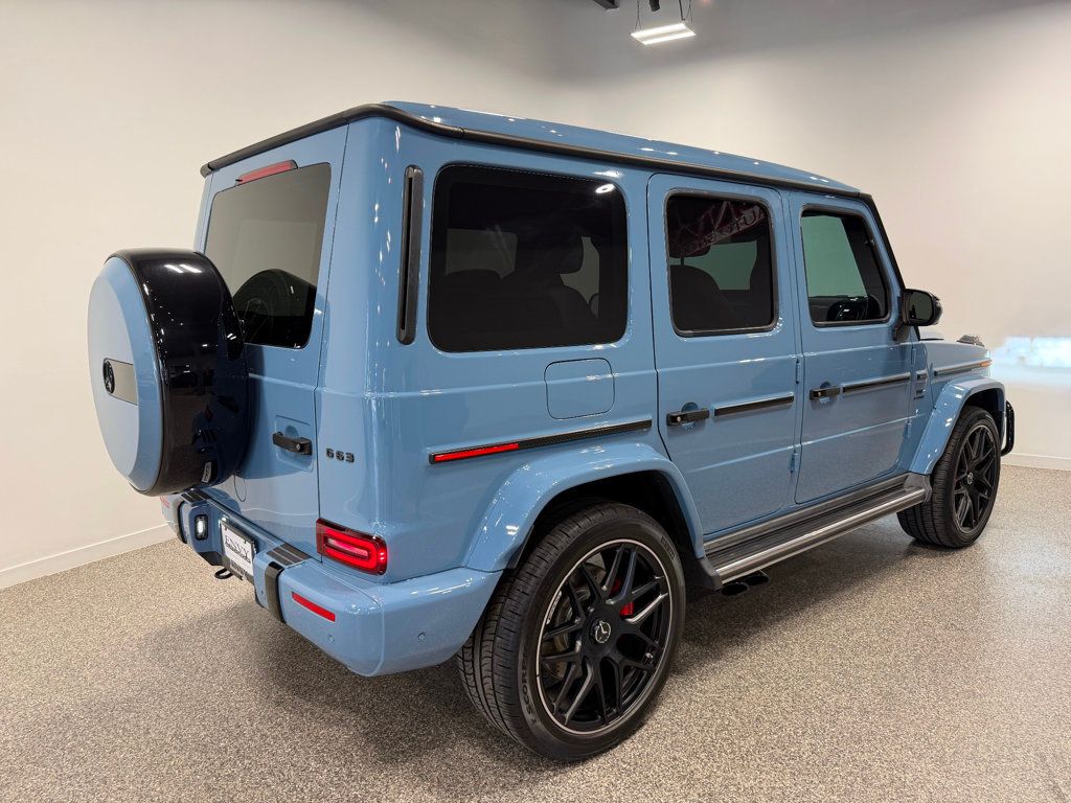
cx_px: 536
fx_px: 743
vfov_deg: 56.8
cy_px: 402
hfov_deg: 71.6
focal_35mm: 24
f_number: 1.78
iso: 64
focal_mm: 6.76
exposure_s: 1/120
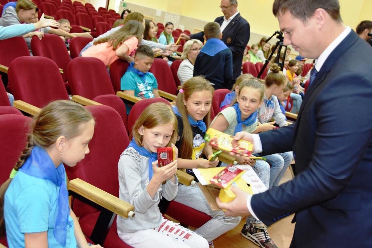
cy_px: 124
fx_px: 403
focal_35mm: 39
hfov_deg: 49.5
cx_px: 186
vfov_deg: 34.2
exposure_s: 1/60
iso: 900
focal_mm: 26
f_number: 4
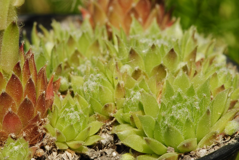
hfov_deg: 16.0
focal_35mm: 128
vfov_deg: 10.8
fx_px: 848
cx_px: 120
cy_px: 80
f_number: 14
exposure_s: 1/100
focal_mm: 85
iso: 100
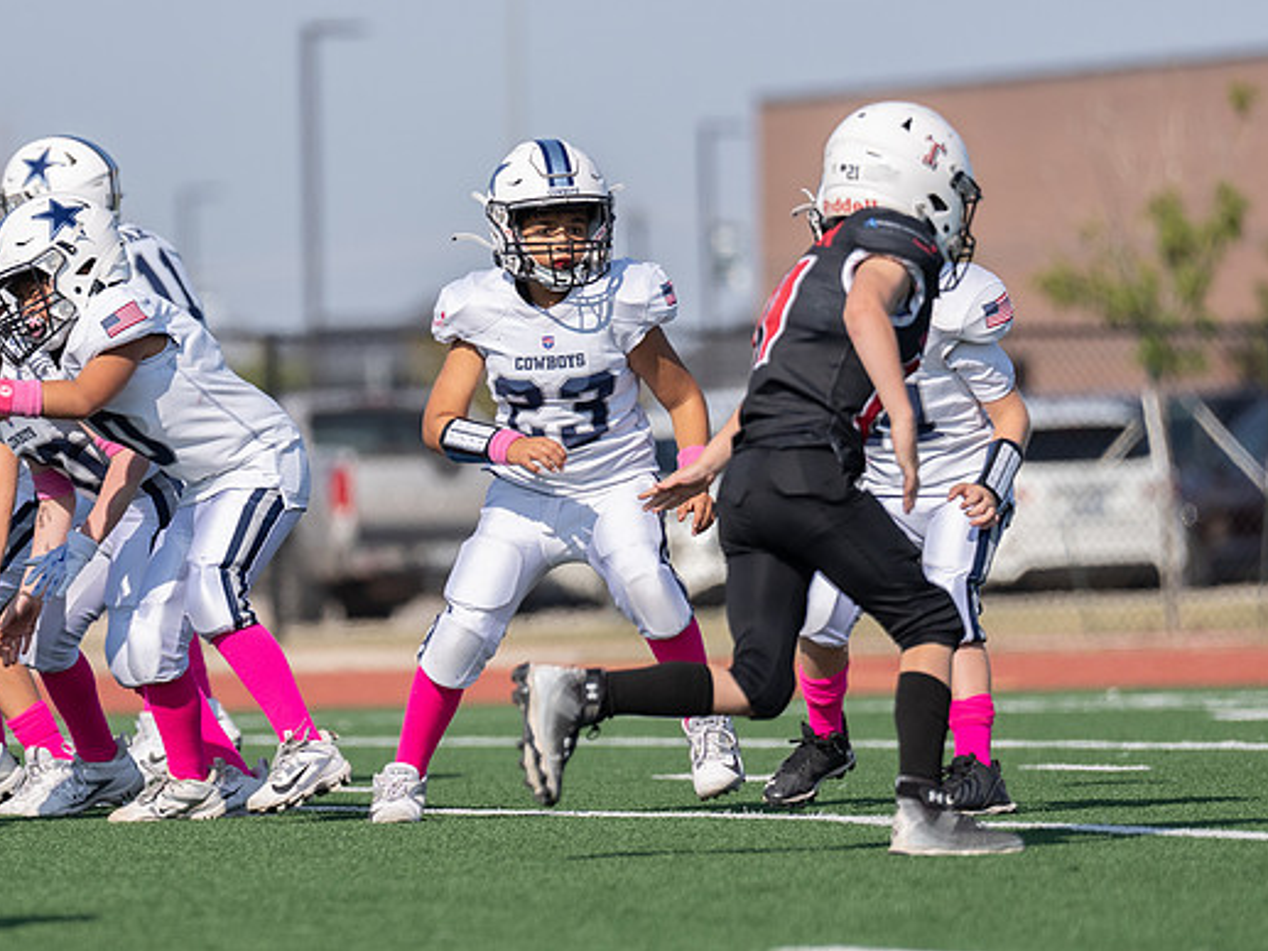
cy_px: 495
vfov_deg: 3.7
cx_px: 175
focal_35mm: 405
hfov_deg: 4.9
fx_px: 14839
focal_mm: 200
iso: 100
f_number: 2.8
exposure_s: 1/2500
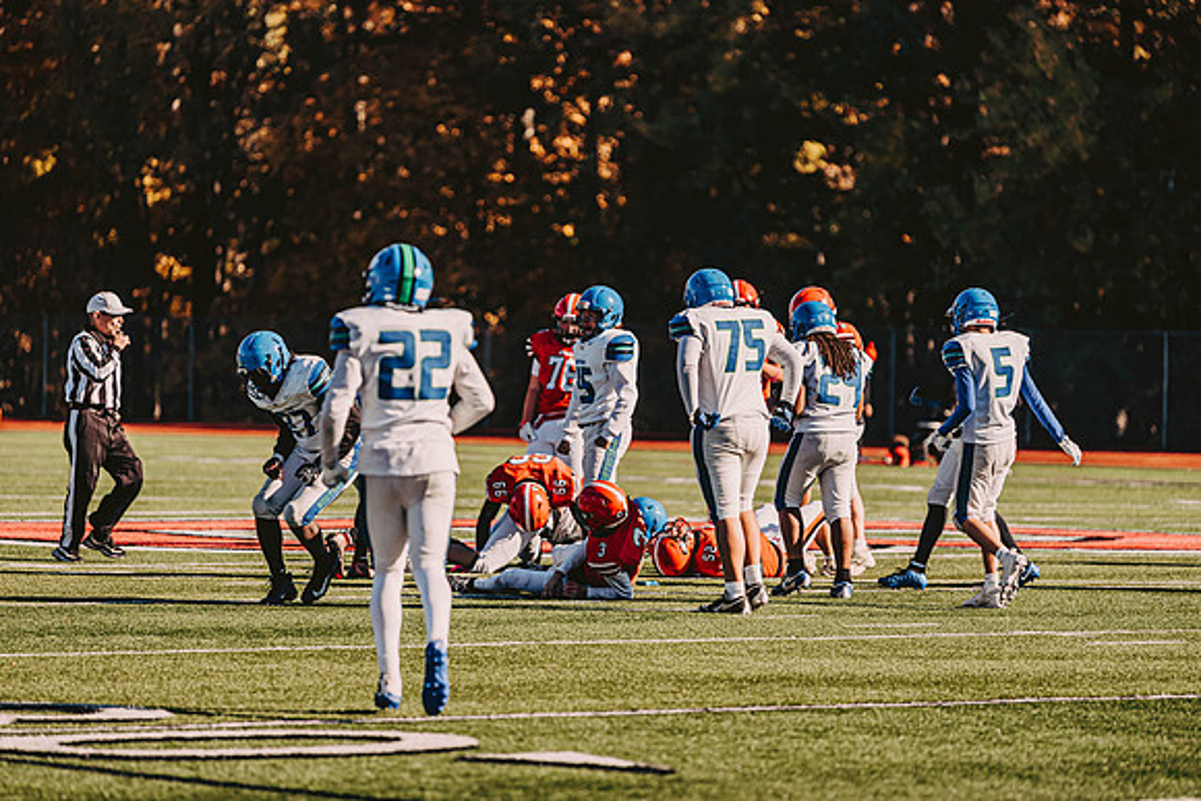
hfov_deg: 10.3
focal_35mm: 200
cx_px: 600
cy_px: 400
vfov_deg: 6.9
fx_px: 6673
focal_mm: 200
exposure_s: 1/2500
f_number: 3.2
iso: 250
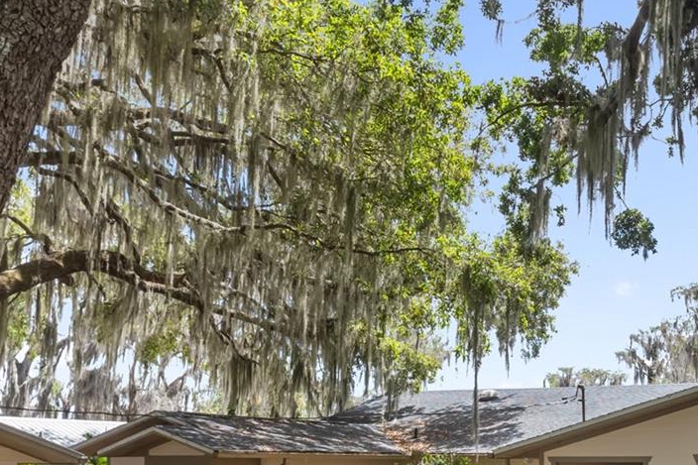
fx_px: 969
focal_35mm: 50
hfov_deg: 37.6
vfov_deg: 25.7
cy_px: 462
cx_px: 593
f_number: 2.8
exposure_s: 1/500
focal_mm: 8.38
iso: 110
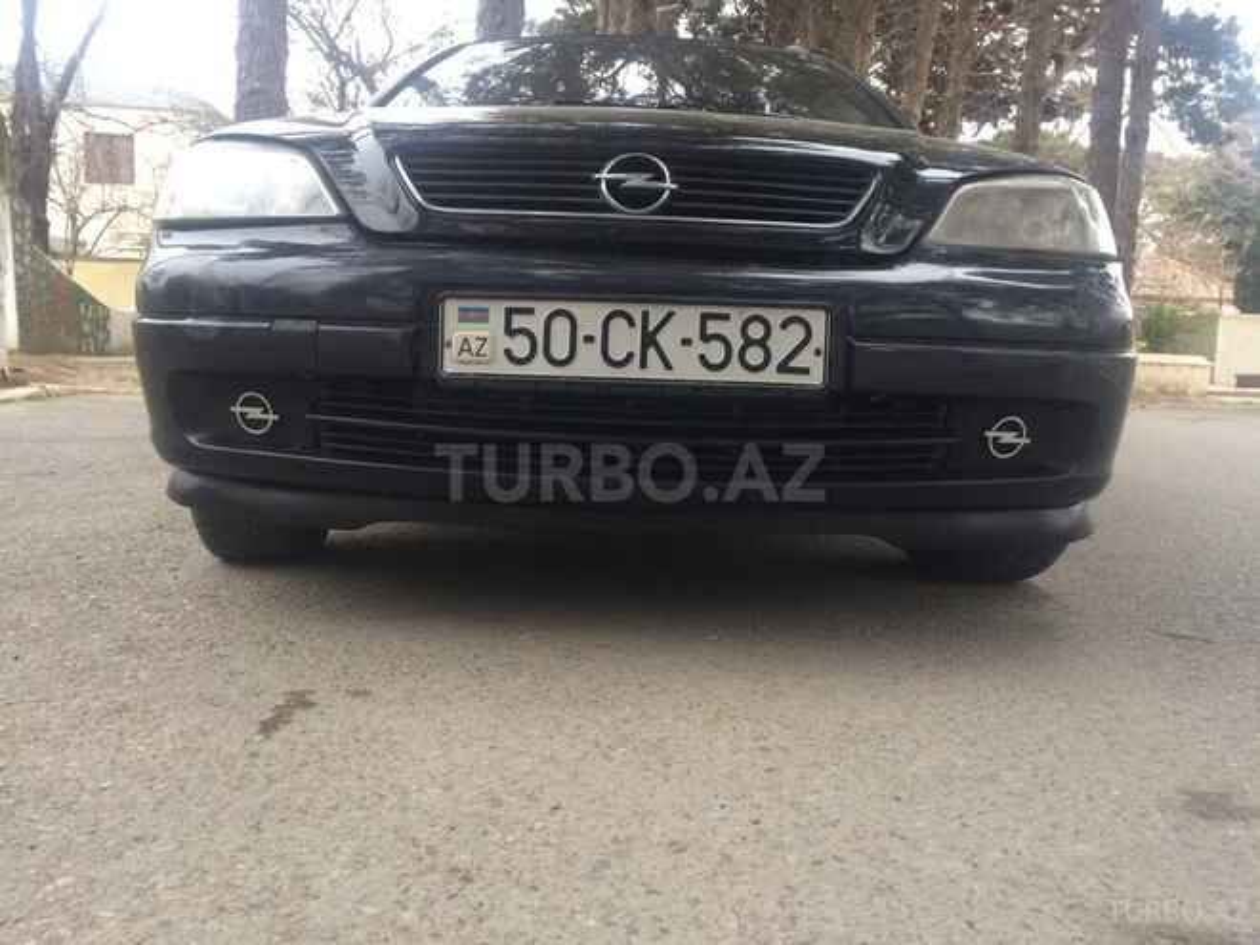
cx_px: 630
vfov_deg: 48.2
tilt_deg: -7.1
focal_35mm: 29
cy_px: 472
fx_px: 1056
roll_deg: -2.4
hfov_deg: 61.7
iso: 160
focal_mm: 4.15
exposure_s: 1/33
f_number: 2.2
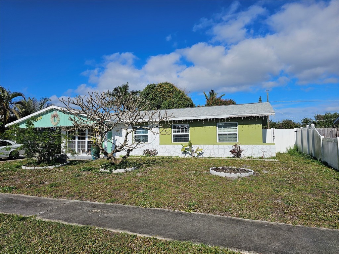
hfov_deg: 73.9
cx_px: 170
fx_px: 225
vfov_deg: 58.9
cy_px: 127
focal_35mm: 23
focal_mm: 6.3
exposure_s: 1/1672
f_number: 1.7
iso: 10
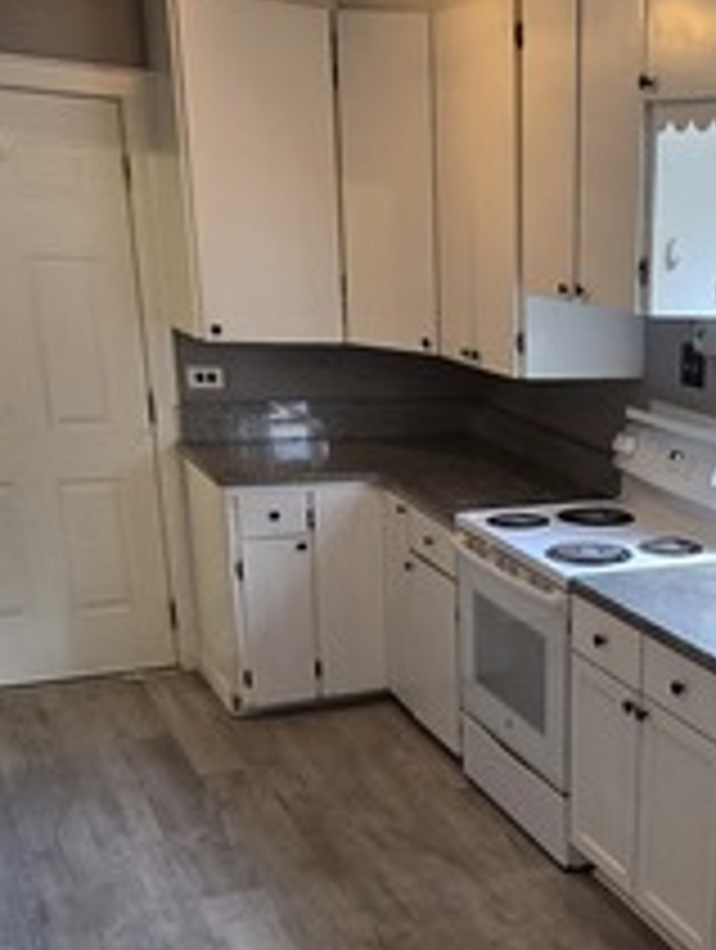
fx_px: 1127
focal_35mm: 41
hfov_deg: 32.4
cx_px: 716
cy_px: 727
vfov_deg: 44.0
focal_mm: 2.2
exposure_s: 1/60
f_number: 2.2
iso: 125
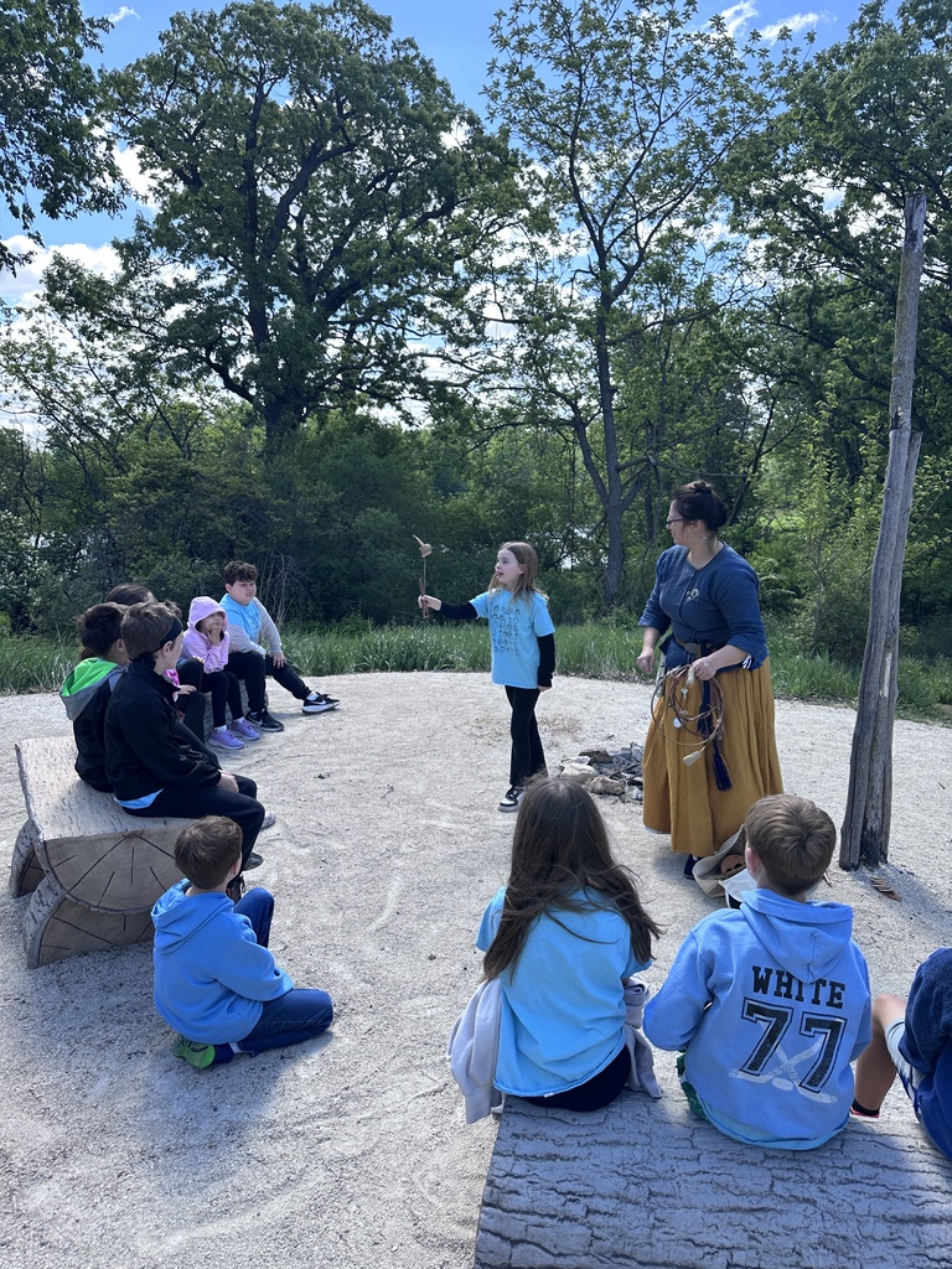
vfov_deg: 71.6
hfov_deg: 56.8
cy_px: 634
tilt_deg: -11.5
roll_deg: -1.7
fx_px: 880
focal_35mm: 24
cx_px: 476
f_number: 1.78
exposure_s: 1/1374
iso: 80
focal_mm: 6.86
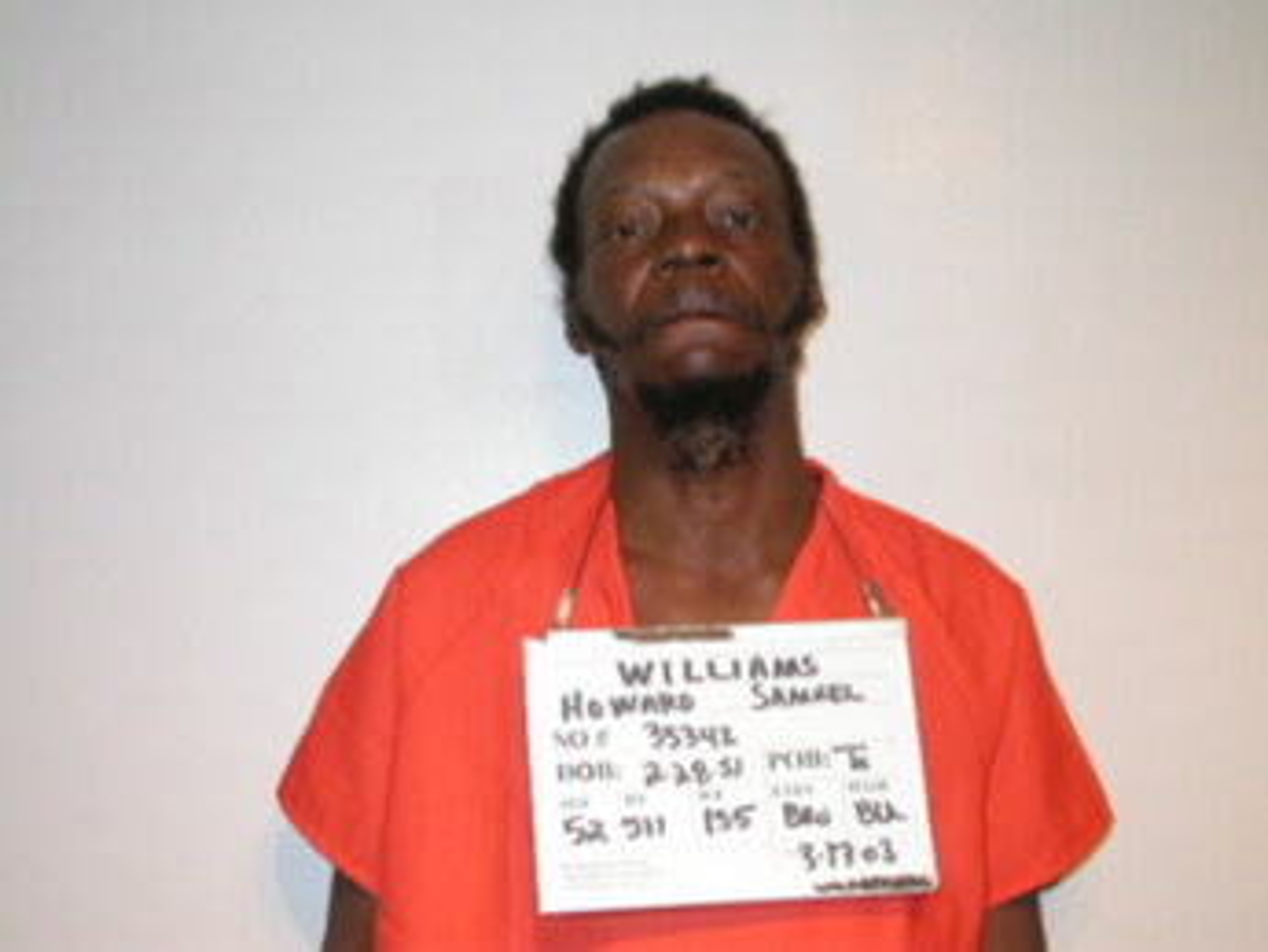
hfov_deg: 35.5
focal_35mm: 54
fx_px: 1979
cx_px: 634
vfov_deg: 27.0
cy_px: 476
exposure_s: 1/60.3
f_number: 2.9
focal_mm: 11.3
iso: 100
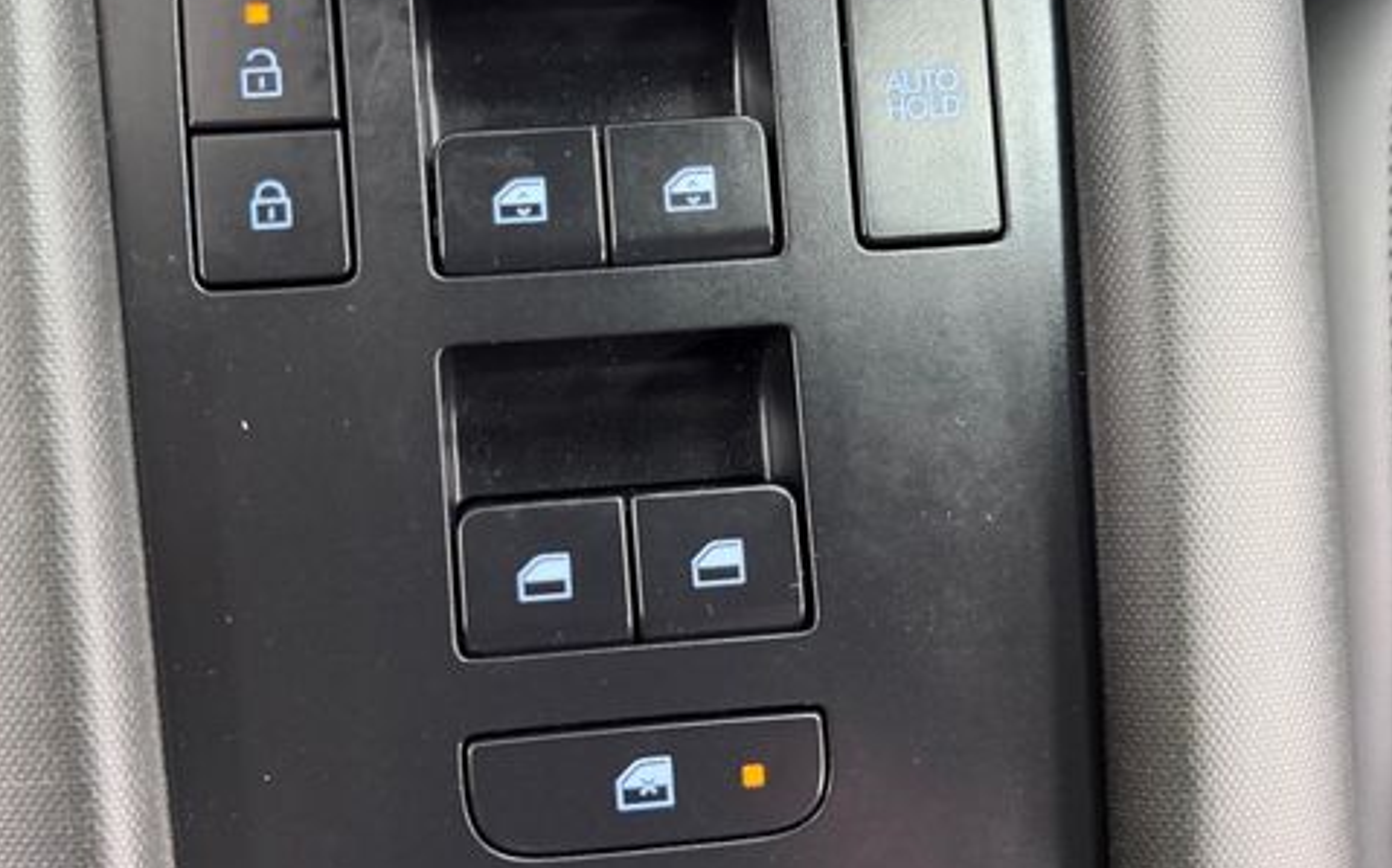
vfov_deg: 37.2
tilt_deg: -83.4
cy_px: 372
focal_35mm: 34
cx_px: 584
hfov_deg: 56.4
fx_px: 1289
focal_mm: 6.76
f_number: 1.78
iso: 800
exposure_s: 1/40
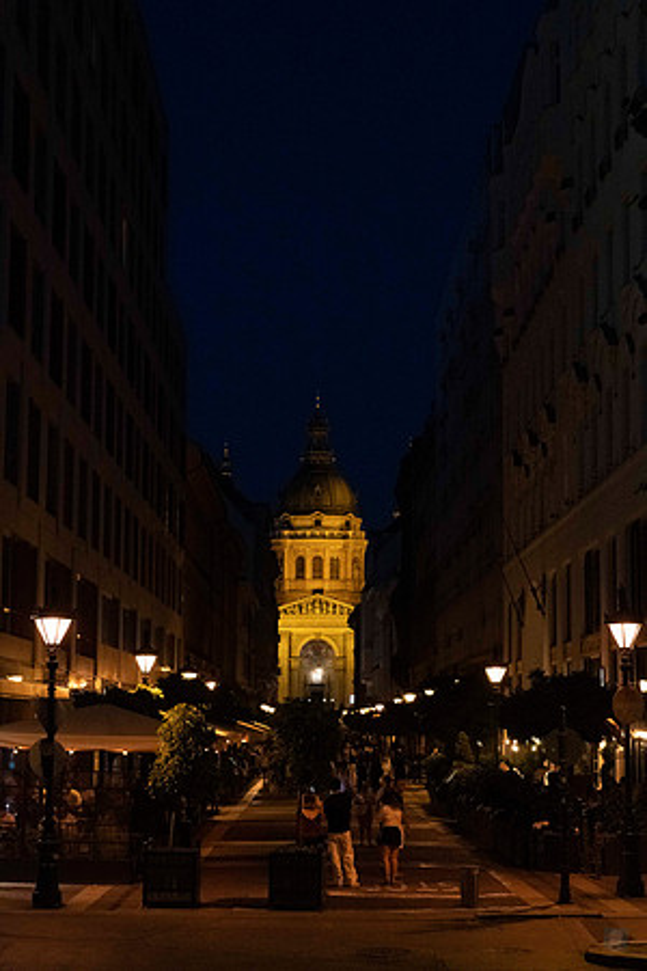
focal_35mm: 70
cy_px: 486
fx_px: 1887
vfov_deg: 28.8
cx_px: 324
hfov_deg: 19.5
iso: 11400
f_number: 5.6
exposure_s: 1/160
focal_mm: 70
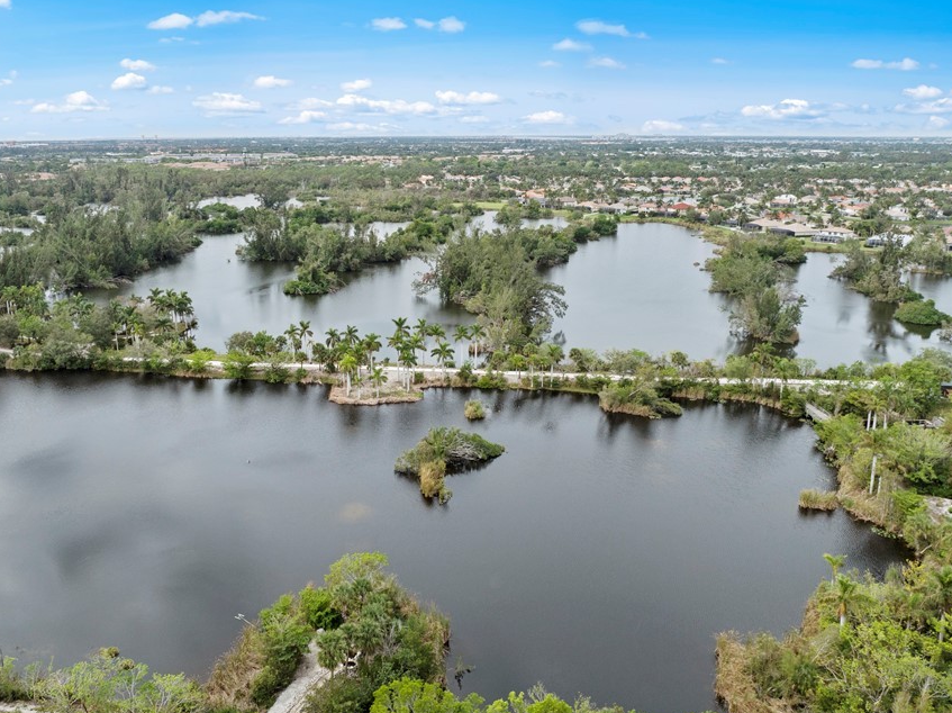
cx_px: 392
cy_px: 331
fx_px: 797
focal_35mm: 29
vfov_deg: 48.1
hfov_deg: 61.3
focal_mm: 12.29
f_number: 2.8
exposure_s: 1/640
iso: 150
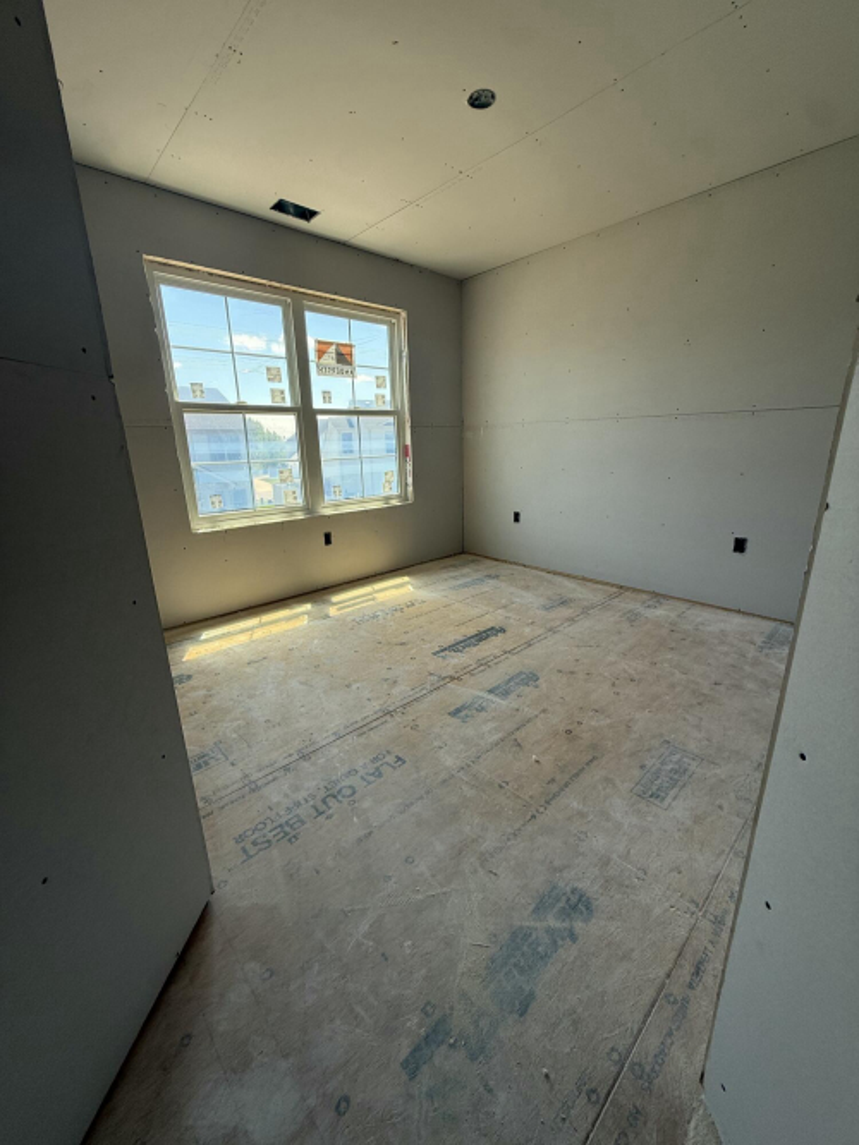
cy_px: 572
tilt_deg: -15.6
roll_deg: +1.5
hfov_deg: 85.7
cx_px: 430
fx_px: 463
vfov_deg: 102.1
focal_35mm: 14
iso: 64
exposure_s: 1/276
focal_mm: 2.22
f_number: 2.2
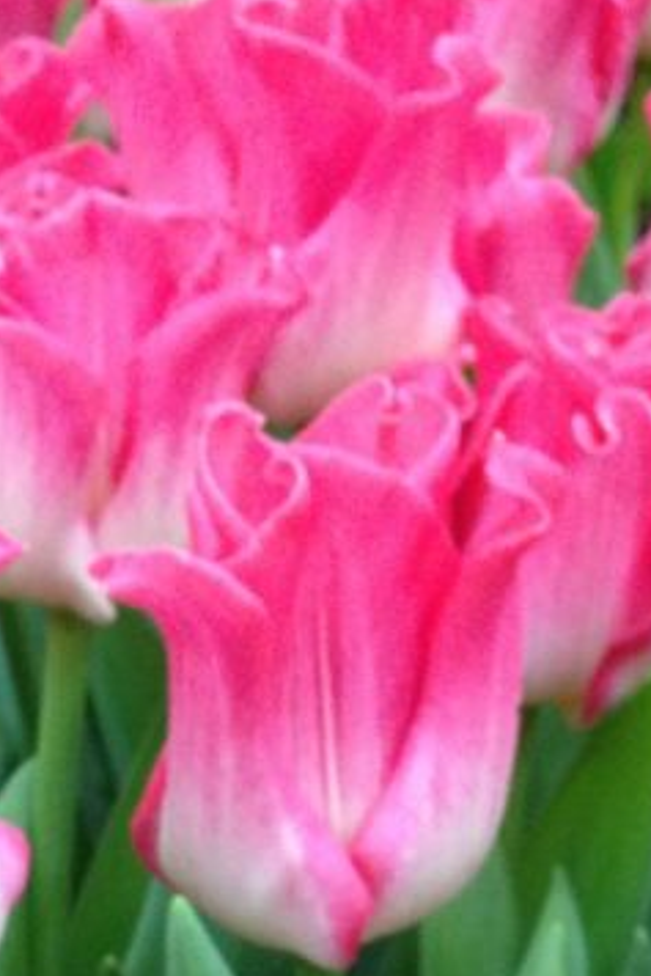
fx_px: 2683
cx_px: 110
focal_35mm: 99
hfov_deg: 13.8
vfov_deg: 18.9
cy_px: 1311
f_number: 2.4
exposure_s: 1/20
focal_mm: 4.13
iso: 250
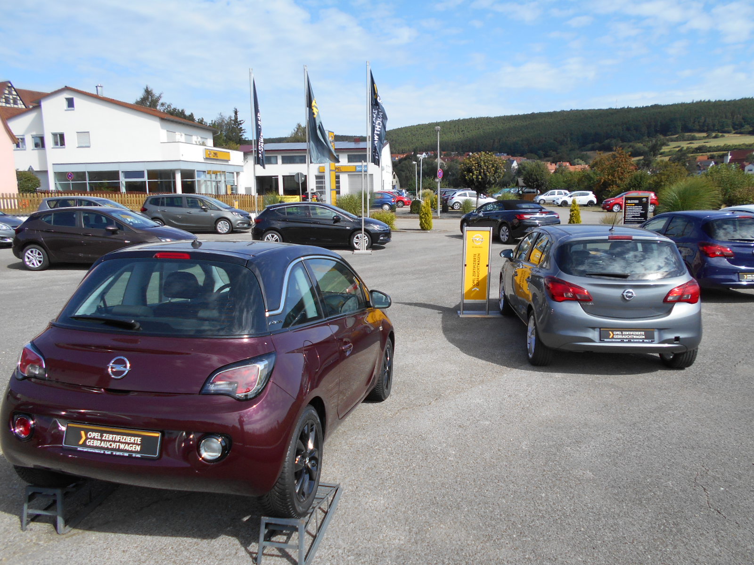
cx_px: 377
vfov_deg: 53.1
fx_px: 566
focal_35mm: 26
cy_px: 282
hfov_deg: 67.3
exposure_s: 1/800
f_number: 3.2
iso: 80
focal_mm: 4.6
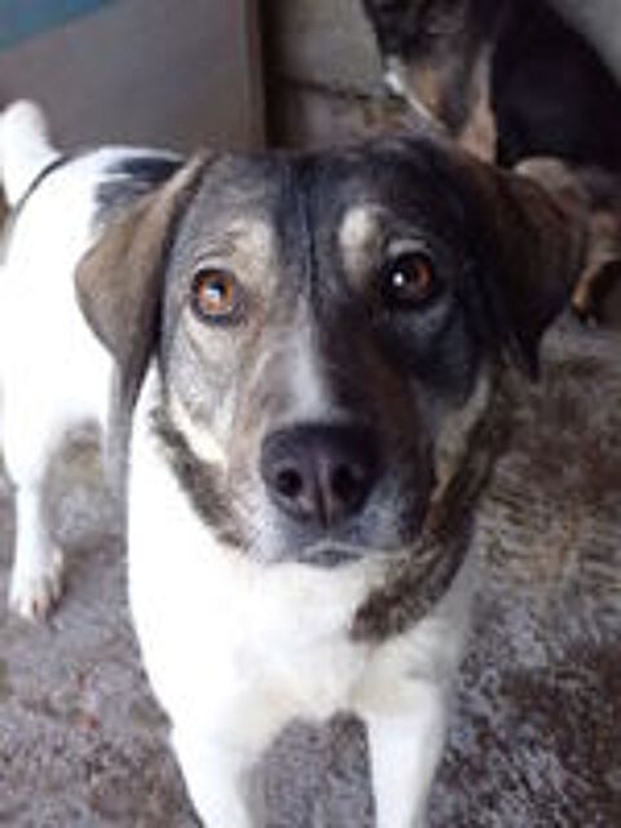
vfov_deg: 40.4
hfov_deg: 30.9
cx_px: 310
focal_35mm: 47
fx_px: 1124
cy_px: 414
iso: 1250
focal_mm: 8.4
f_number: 3.1
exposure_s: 1/500
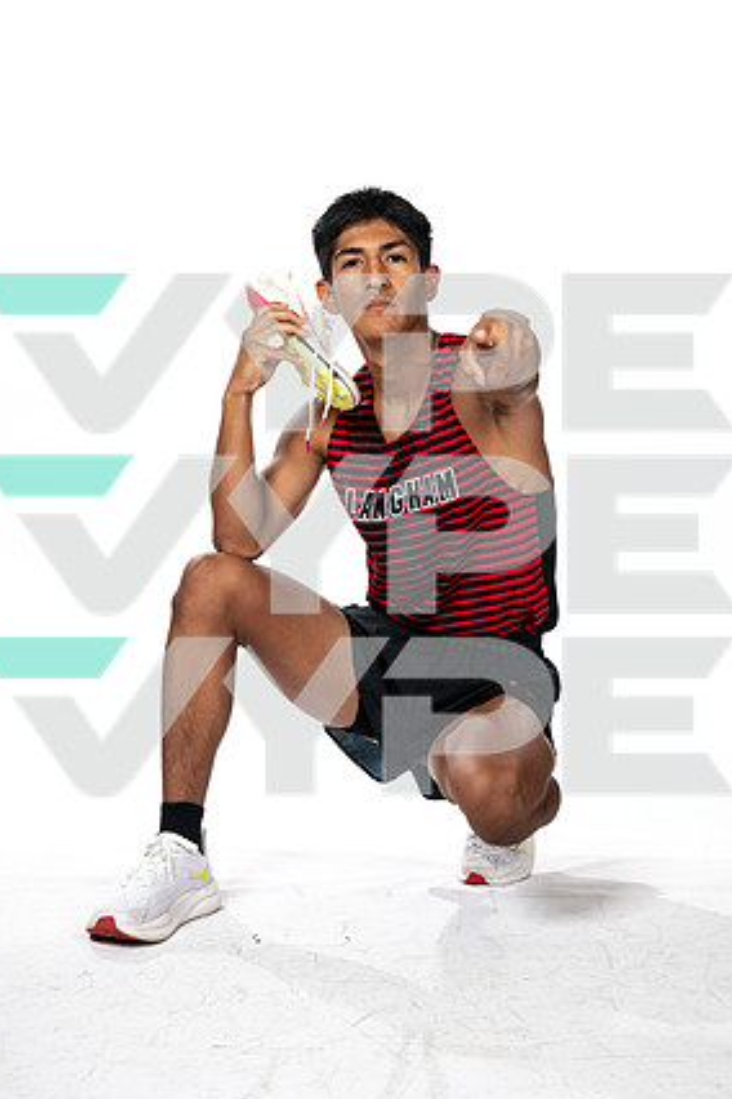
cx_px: 358
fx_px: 2257
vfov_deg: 27.3
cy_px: 537
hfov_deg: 18.4
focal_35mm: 74
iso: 400
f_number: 7.1
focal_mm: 70
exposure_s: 1/320
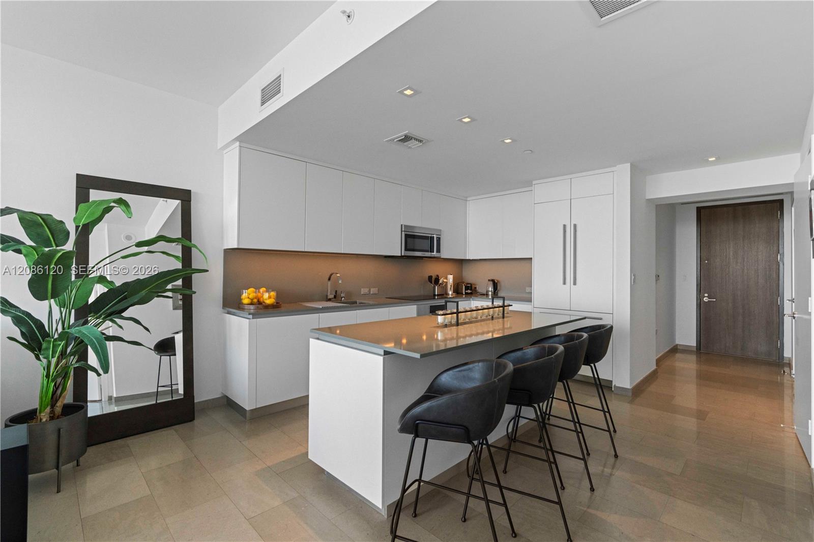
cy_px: 271
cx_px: 407
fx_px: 362
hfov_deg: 96.7
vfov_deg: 73.7
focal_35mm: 16
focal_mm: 16
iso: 1000
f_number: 5.6
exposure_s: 1/30
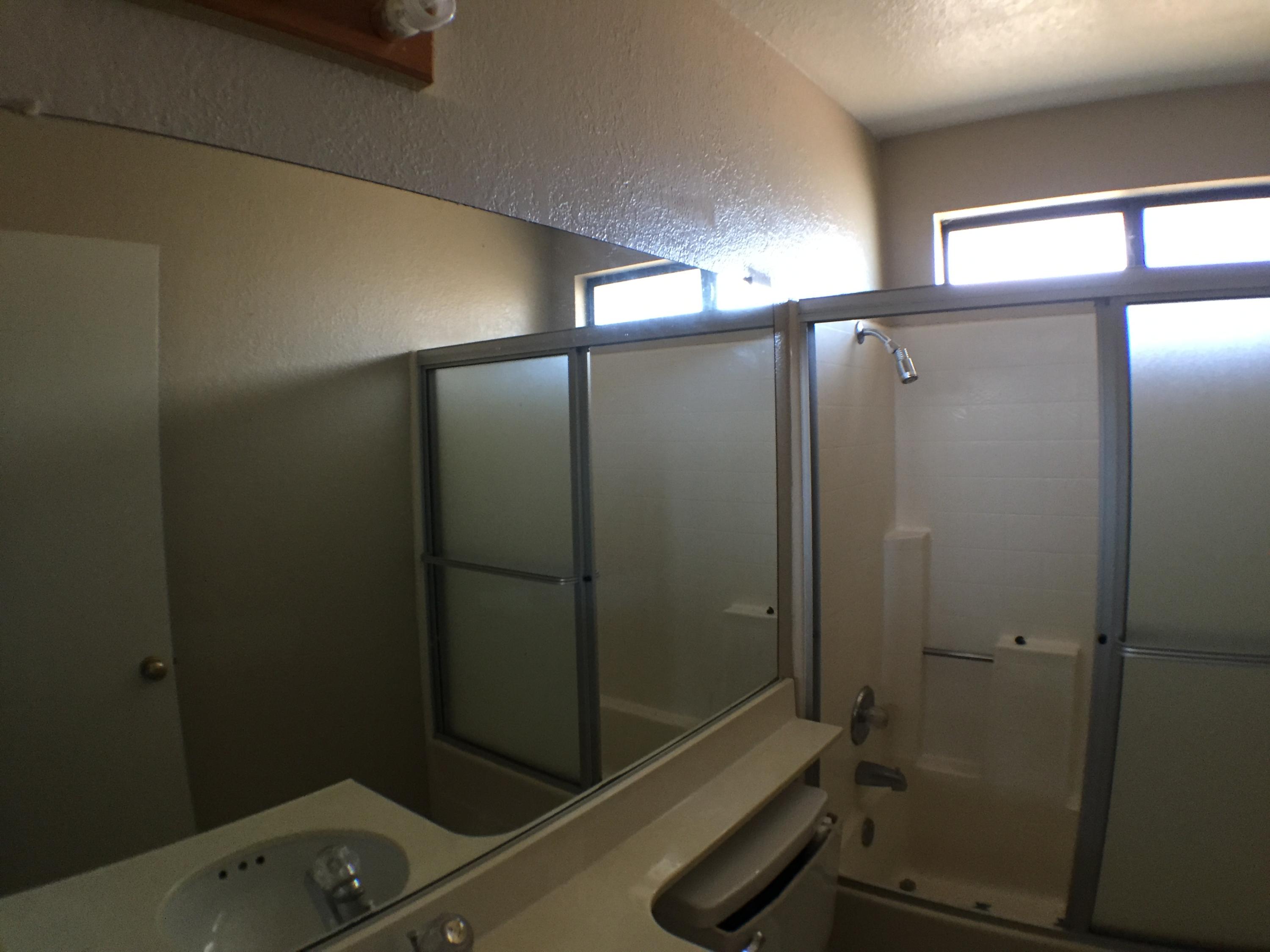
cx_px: 635
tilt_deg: -1.7
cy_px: 476
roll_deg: +1.8
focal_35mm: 29
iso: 250
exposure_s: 1/24
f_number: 2.2
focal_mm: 4.15
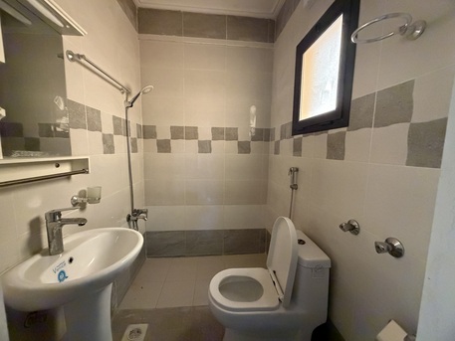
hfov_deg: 102.0
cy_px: 170
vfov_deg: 85.7
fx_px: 184
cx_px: 228
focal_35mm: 14
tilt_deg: -5.3
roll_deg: -0.7
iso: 1000
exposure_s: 1/60
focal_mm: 2.22
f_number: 2.2
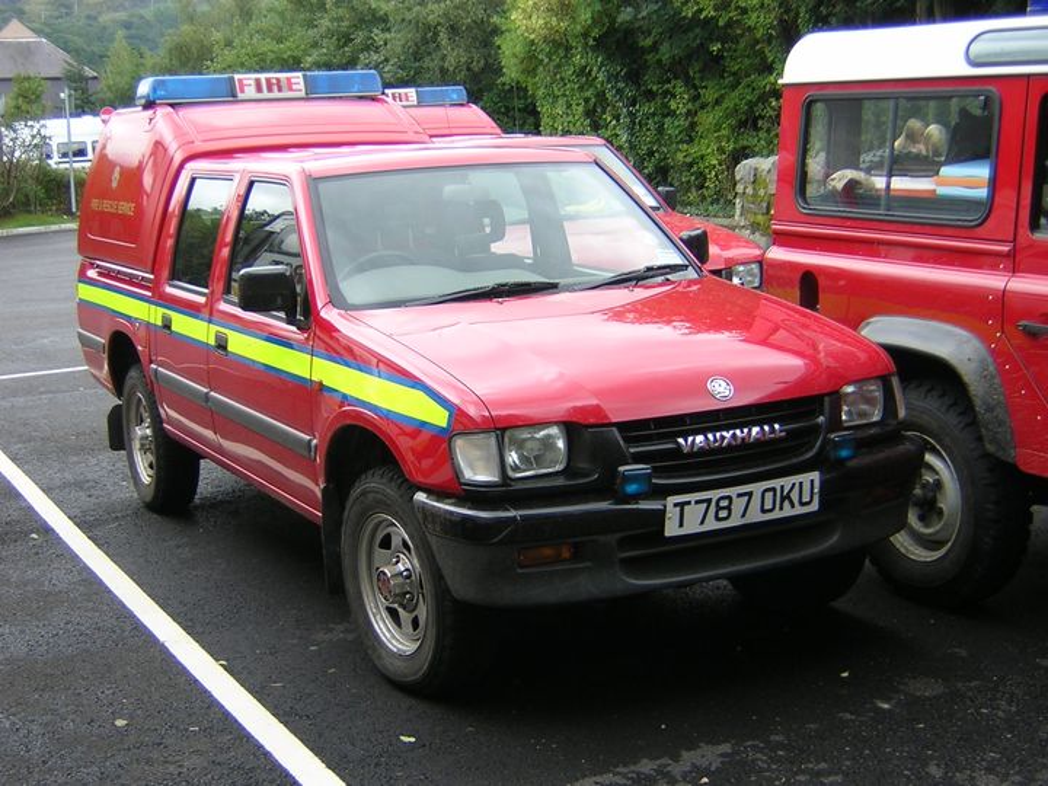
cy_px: 393
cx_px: 524
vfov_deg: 28.6
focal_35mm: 51
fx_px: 1544
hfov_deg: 37.5
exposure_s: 1/69
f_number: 3.1
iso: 100
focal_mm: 6.6
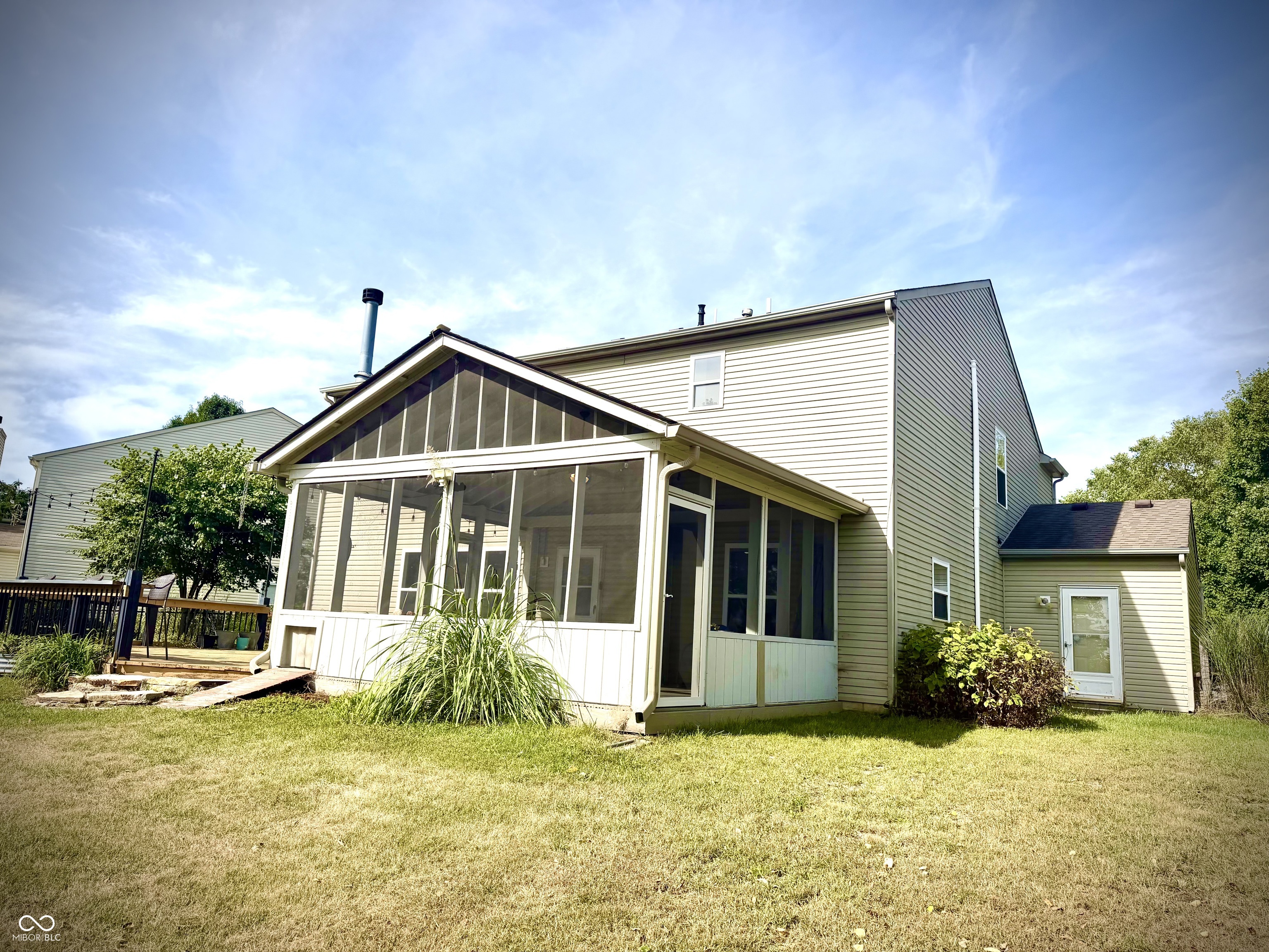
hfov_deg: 71.6
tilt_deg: +10.9
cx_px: 634
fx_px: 880
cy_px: 476
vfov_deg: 56.8
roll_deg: -3.3
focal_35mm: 24
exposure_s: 1/6173
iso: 80
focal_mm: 6.76
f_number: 1.78
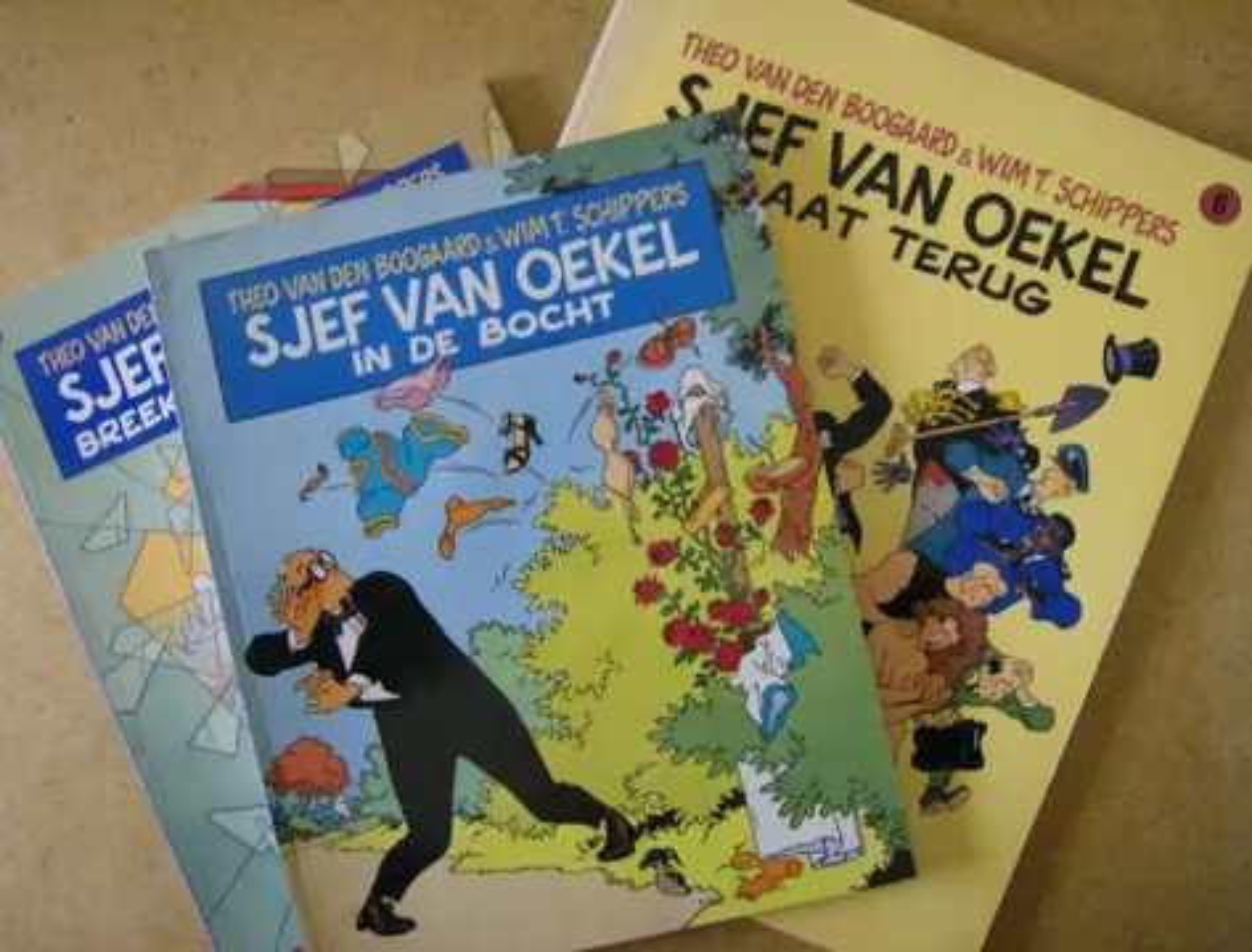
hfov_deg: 51.1
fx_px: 1309
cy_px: 476
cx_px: 626
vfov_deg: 40.0
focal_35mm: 36
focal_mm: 6
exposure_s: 1/64
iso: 185
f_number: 2.8
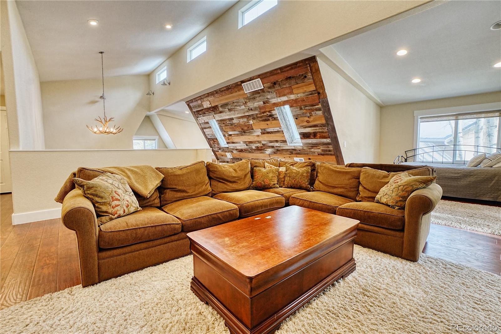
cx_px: 250
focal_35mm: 15
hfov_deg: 100.4
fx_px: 209
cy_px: 167
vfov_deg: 77.3
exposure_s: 1/13
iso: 800
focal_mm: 10
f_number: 9
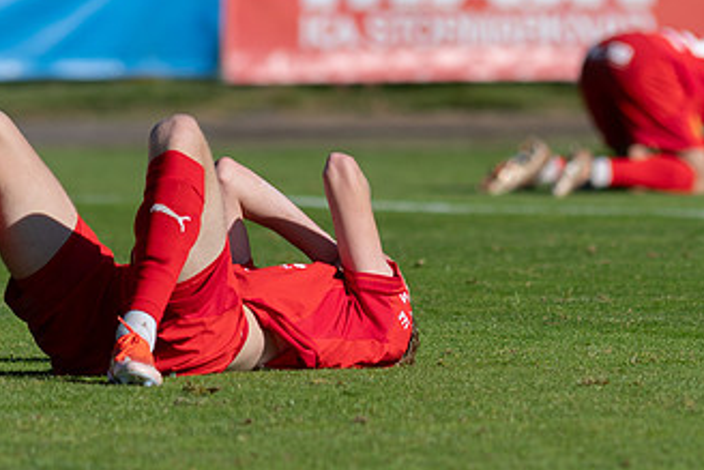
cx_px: 290
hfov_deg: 2.5
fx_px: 16198
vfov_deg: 1.7
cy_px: 387
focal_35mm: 828
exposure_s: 1/1600
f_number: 3.5
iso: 100
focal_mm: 300
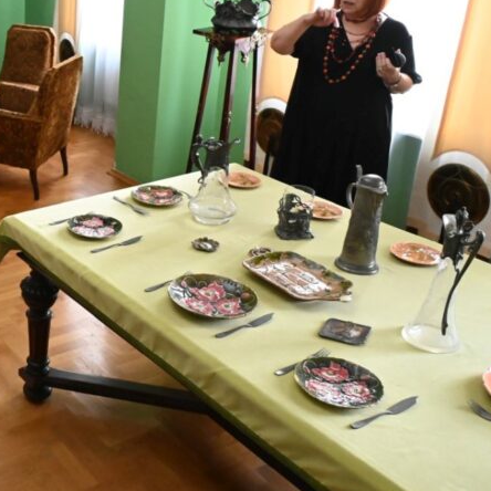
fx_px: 754
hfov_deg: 32.3
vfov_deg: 36.0
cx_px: -31
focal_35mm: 47
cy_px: 204
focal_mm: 24
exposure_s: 1/100
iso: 10000
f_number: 5
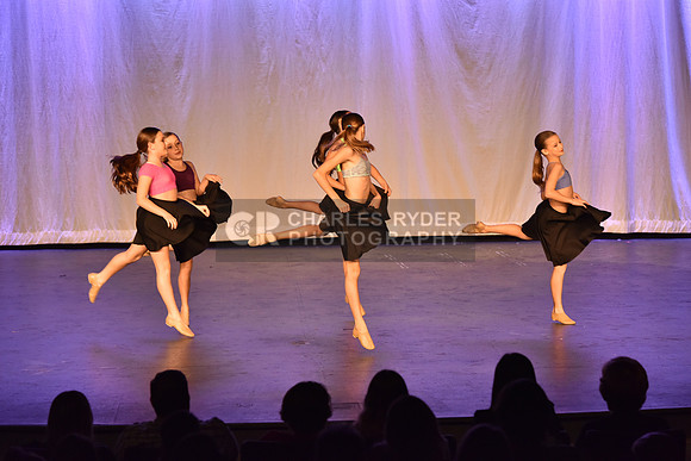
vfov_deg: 10.2
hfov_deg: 15.2
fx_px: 2592
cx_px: 346
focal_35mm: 135
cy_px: 230
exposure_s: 1/250
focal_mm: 135
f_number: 4.5
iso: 2000
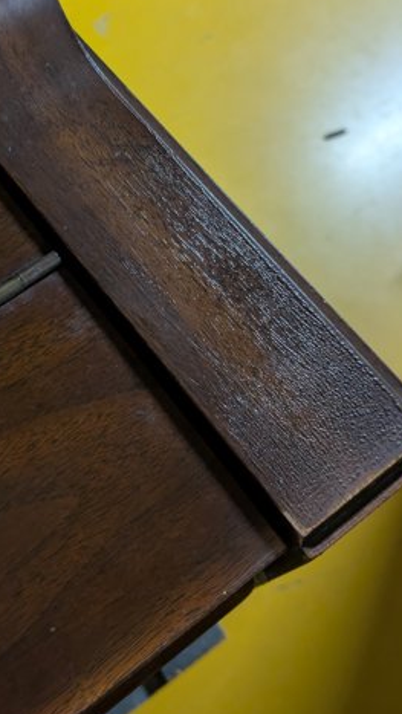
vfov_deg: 48.0
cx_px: 54
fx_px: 795
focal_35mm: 42
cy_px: 281
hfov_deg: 27.5
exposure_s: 1/25
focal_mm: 5.43
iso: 165
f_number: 1.89
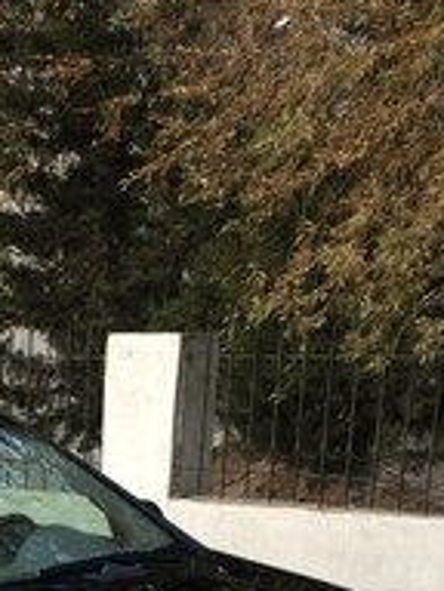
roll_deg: +2.1
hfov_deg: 18.9
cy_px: 751
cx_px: -31
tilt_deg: -19.6
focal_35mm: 75
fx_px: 1283
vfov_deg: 23.3
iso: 40
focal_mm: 4.15
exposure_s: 1/50
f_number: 2.2
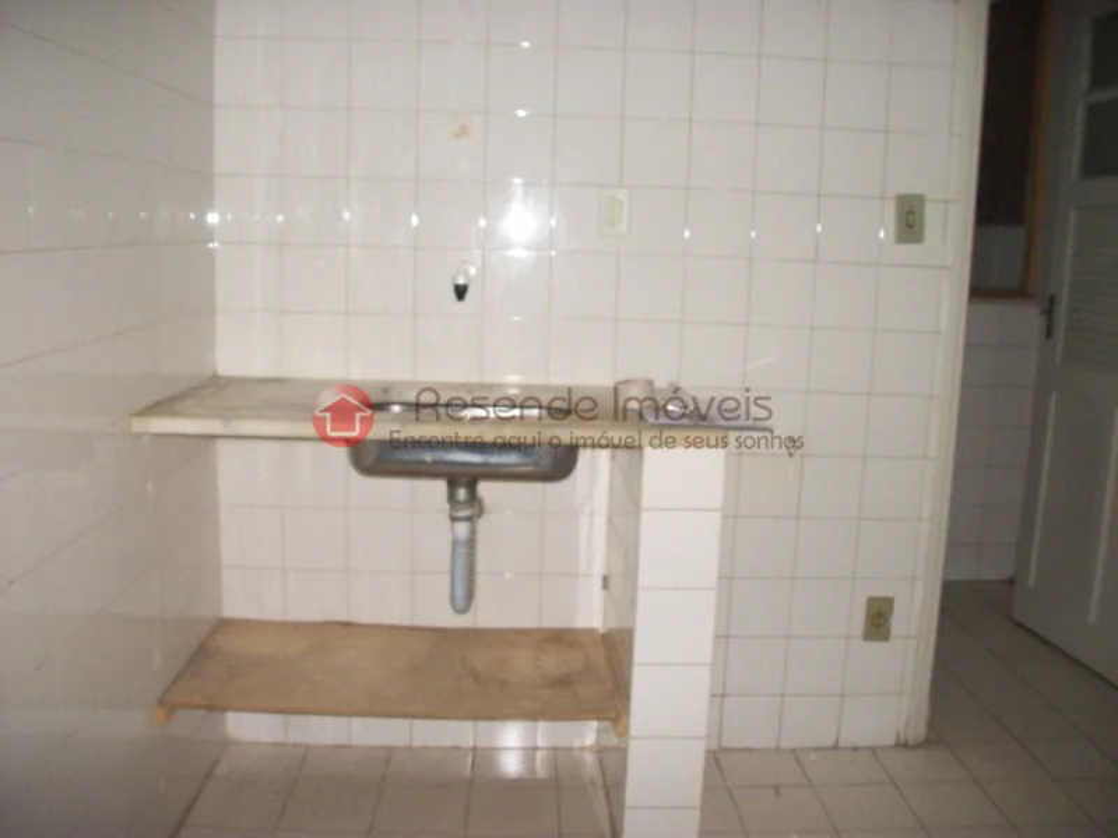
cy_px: 419
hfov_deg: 56.8
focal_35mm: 32
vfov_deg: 44.2
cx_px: 559
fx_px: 1034
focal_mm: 5.7
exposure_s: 1/60
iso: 250
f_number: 2.9
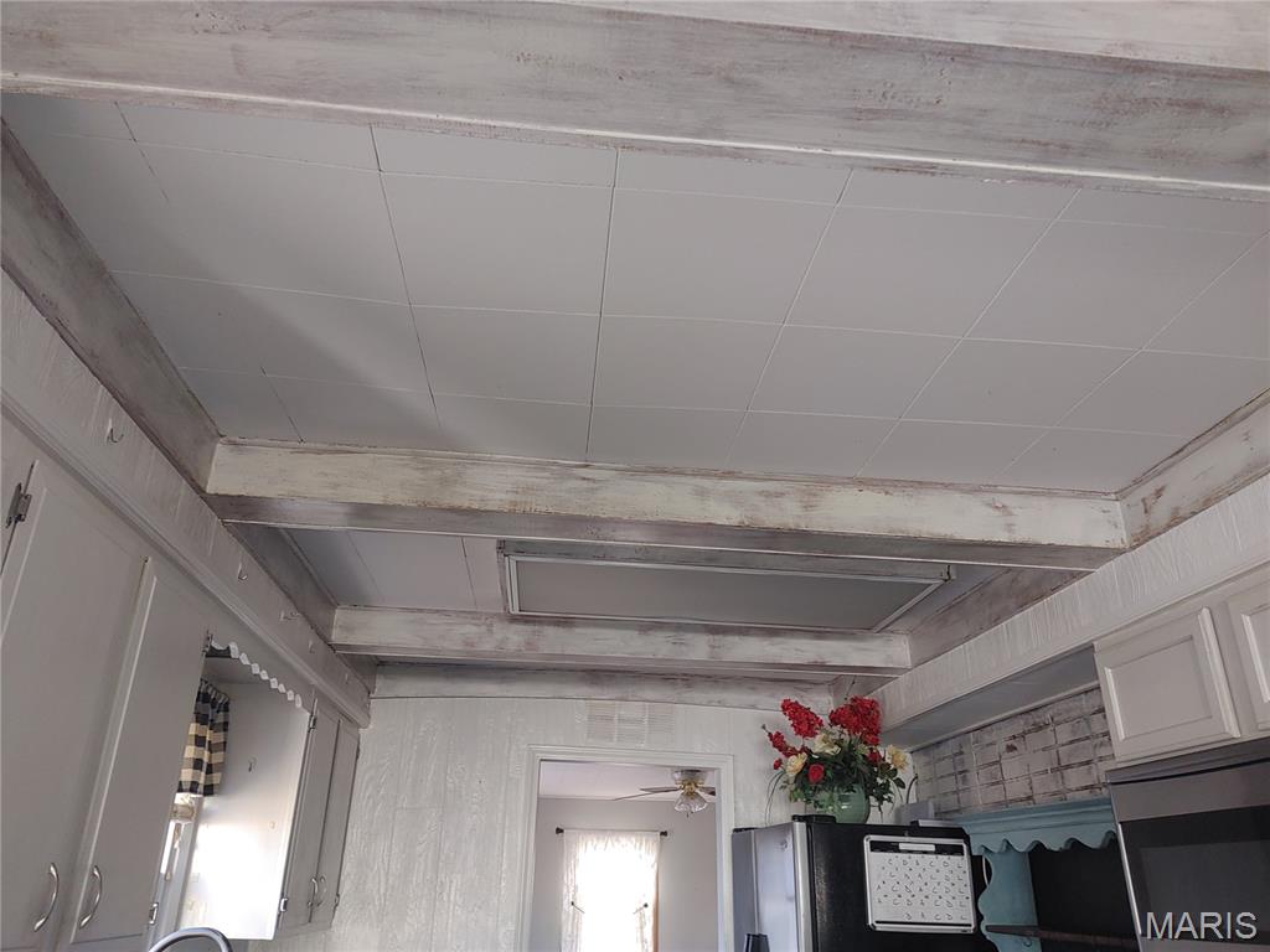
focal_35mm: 26
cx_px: 635
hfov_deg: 67.3
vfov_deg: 53.1
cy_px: 476
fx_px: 954
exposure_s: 1/40
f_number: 1.8
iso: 50
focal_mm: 4.81
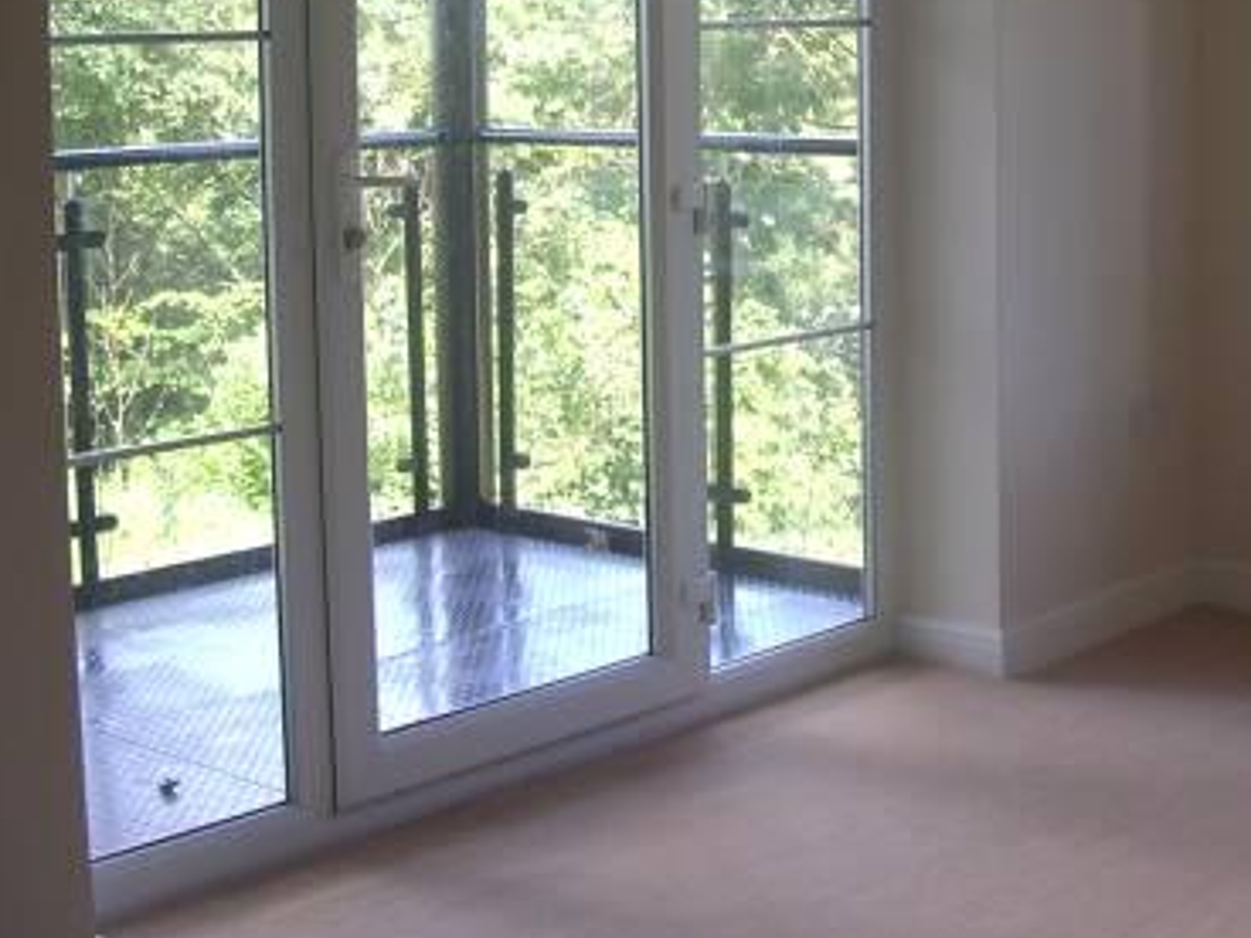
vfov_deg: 22.0
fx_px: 2385
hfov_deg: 29.0
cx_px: 911
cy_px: 221
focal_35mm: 66
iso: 100
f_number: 2.8
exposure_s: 1/73.1
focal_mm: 5.8
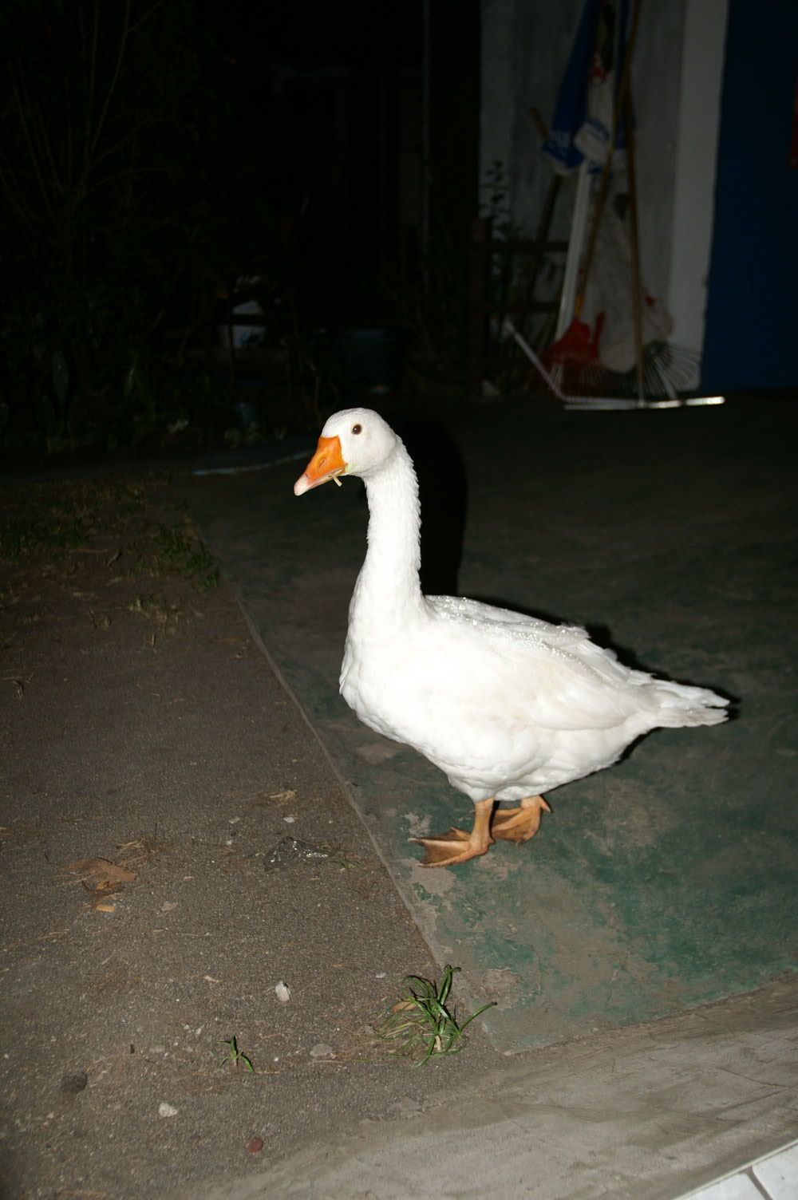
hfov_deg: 43.5
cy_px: 600
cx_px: 399
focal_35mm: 30
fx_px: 999
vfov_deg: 62.0
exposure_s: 1/60
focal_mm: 20
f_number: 3.2
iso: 200
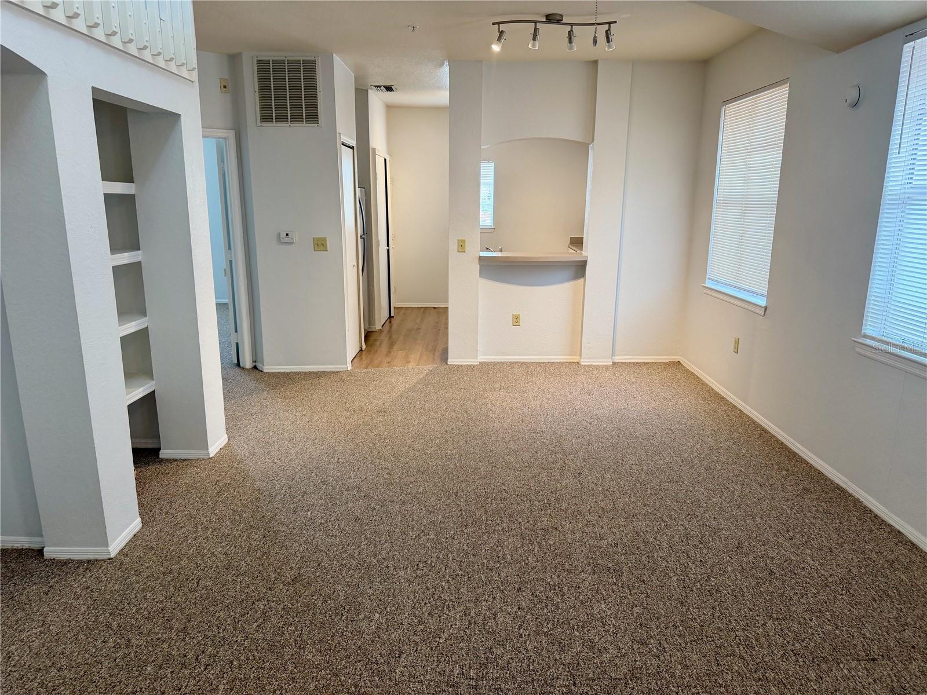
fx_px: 643
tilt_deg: -12.6
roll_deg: -0.1
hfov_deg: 71.6
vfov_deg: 56.8
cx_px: 464
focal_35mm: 24
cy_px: 348
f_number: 1.78
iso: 160
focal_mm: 6.76
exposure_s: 1/120
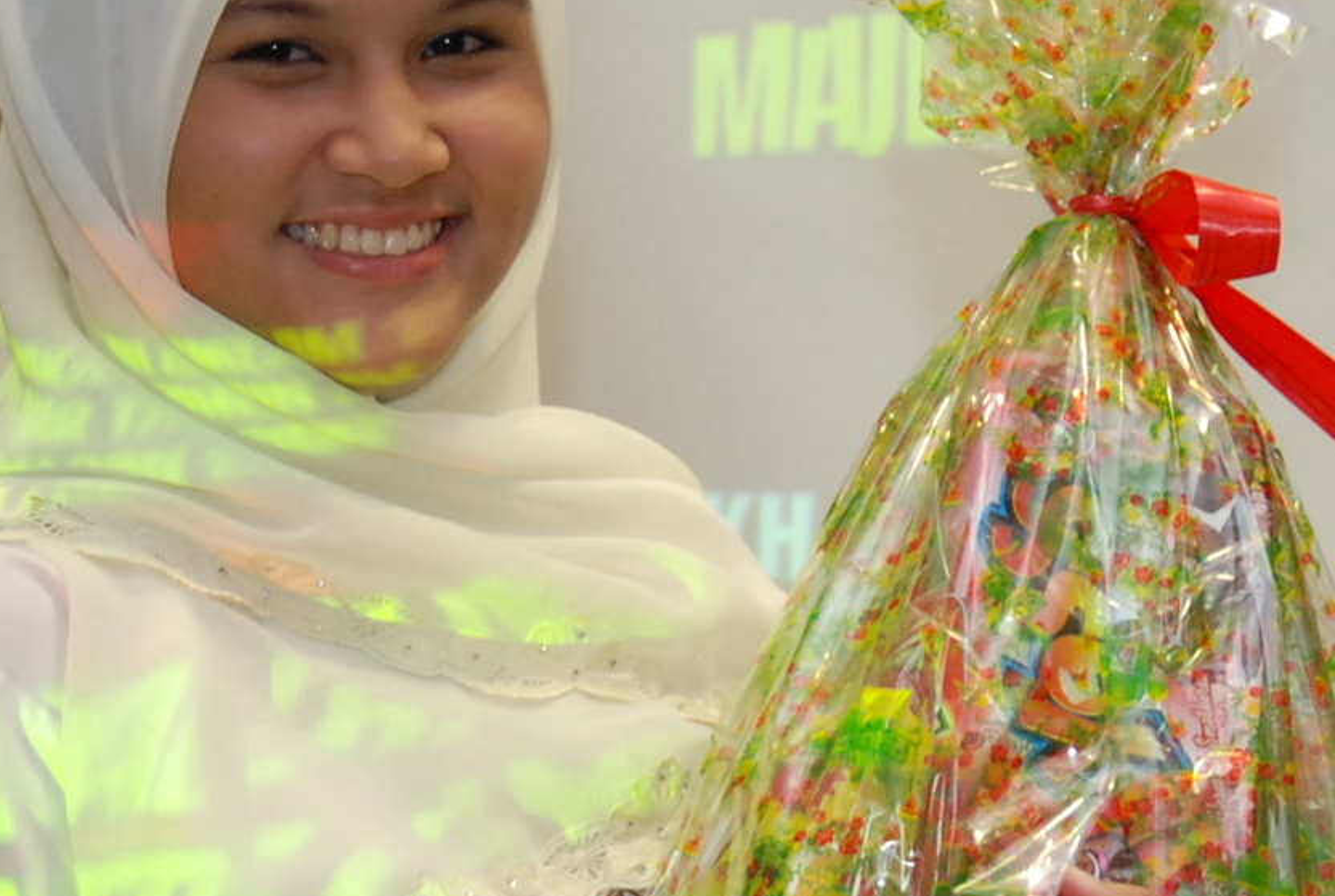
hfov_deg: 12.2
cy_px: 657
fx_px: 6207
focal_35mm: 167
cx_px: 1117
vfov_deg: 8.3
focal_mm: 32
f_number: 2.8
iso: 500
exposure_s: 1/60
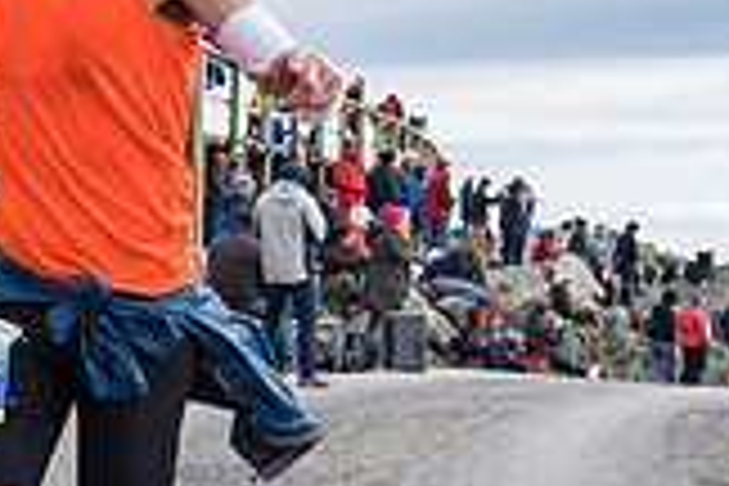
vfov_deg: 15.9
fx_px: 1741
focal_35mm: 86
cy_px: 245
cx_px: 50
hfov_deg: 22.9
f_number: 4
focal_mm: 24
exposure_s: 1/1000
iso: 200
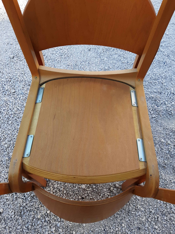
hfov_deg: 53.1
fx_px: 175
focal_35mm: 26
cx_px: 88
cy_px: 117
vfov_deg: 67.3
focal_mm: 3.93
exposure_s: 1/415
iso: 40
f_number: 1.7
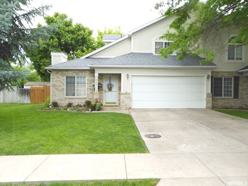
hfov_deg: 67.3
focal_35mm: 26
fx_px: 186
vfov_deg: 53.1
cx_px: 124
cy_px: 93
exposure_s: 1/250
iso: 100
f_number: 3.4
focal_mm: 4.7
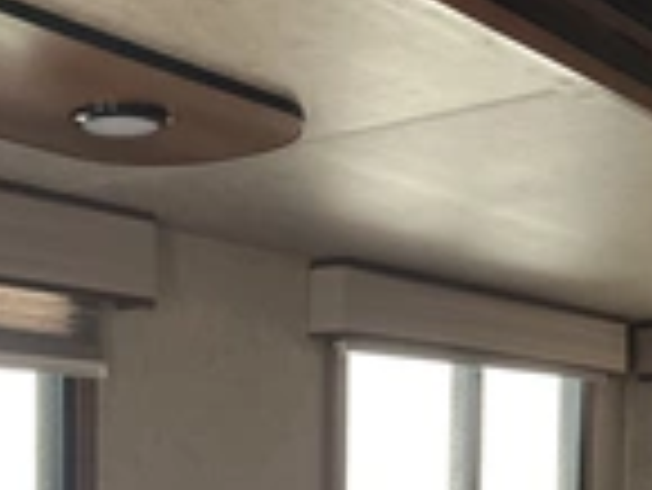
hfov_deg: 24.3
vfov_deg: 17.7
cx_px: 207
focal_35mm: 80
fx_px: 1508
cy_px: 562
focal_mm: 3
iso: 100
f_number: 1.8
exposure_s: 1/60
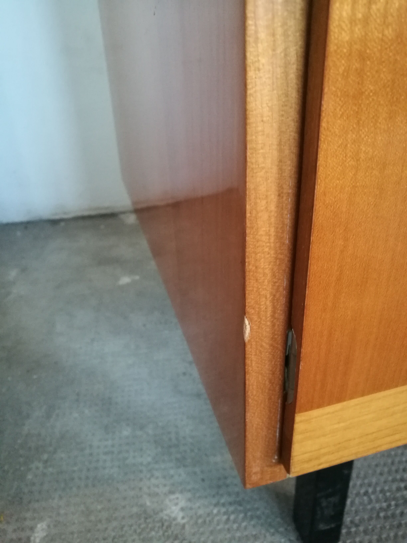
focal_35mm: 27
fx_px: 423
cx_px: 204
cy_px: 272
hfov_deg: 51.4
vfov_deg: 65.3
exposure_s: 1/16.7
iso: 640
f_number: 2.2
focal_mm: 4.5
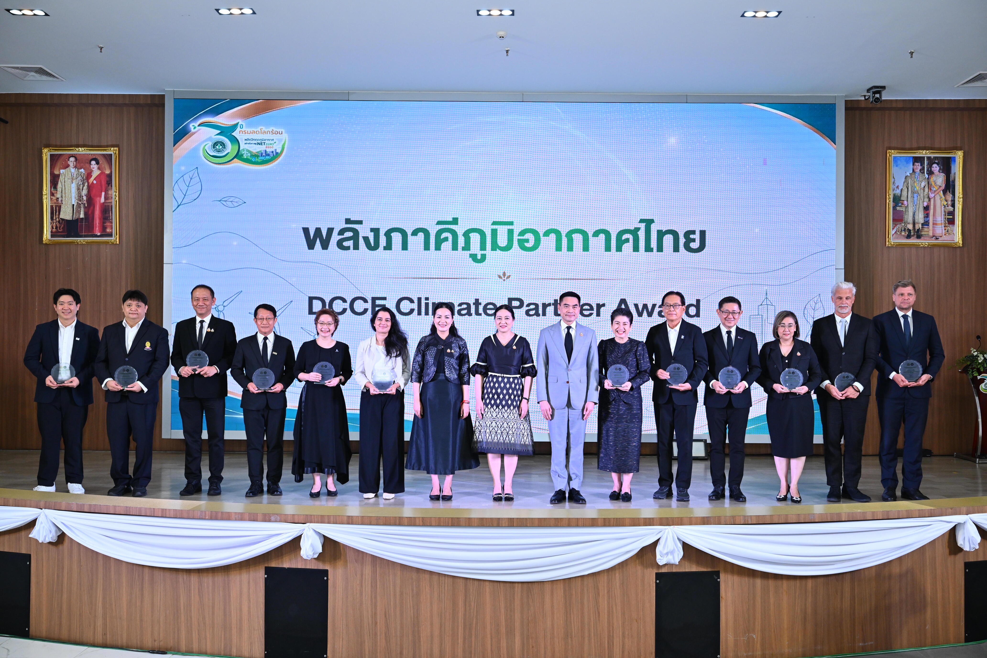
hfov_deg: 63.7
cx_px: 494
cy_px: 329
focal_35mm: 29
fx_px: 795
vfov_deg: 45.0
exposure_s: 1/200
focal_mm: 29
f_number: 5.6
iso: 1250
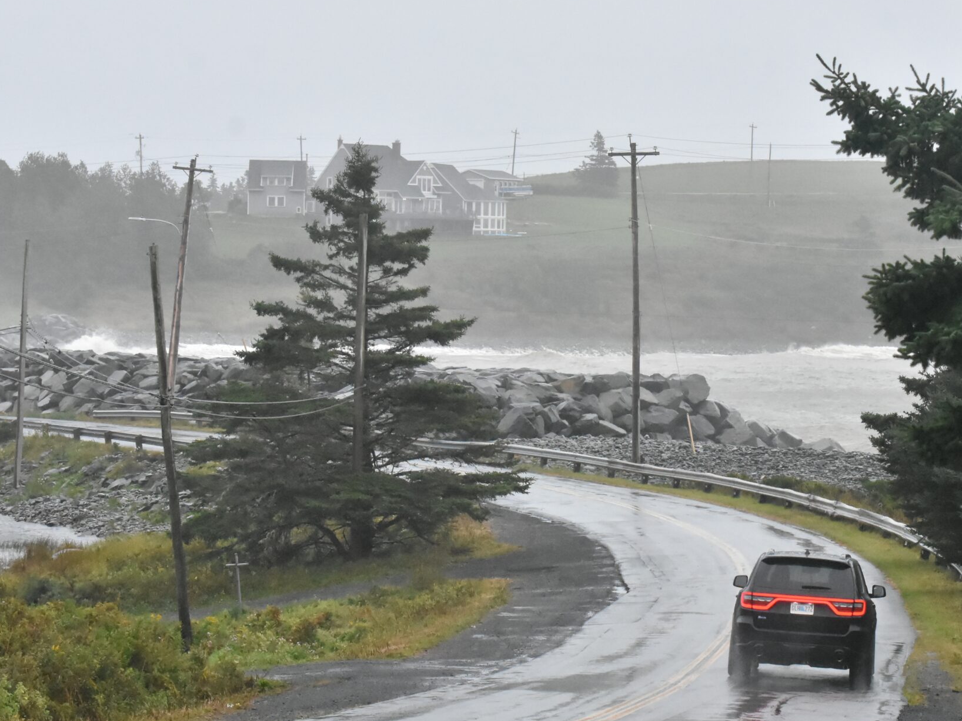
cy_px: 408
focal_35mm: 158
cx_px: 635
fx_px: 4391
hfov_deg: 12.5
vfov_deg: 9.4
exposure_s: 1/667
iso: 5000
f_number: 8
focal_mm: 70
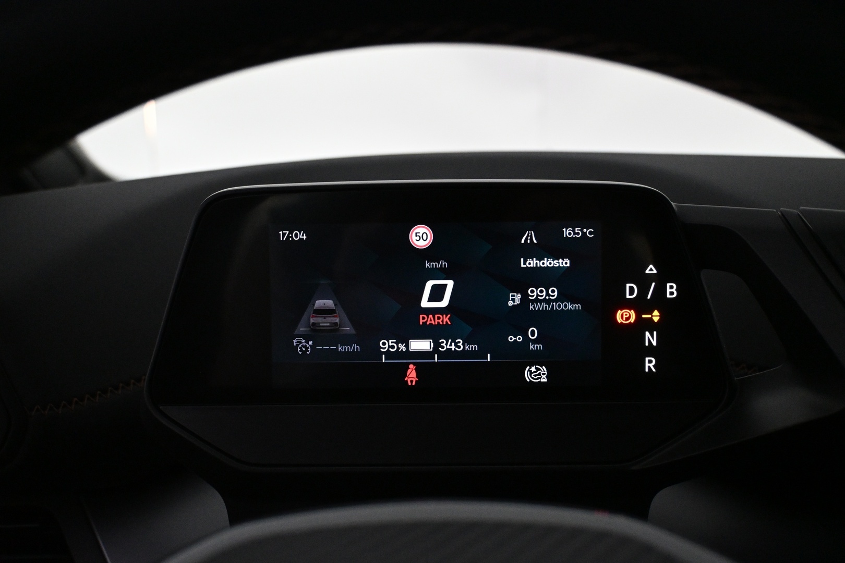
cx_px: 422
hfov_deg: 53.1
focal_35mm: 36
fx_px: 845
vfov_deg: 36.9
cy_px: 282
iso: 4000
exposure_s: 1/250
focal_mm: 24
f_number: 4.2
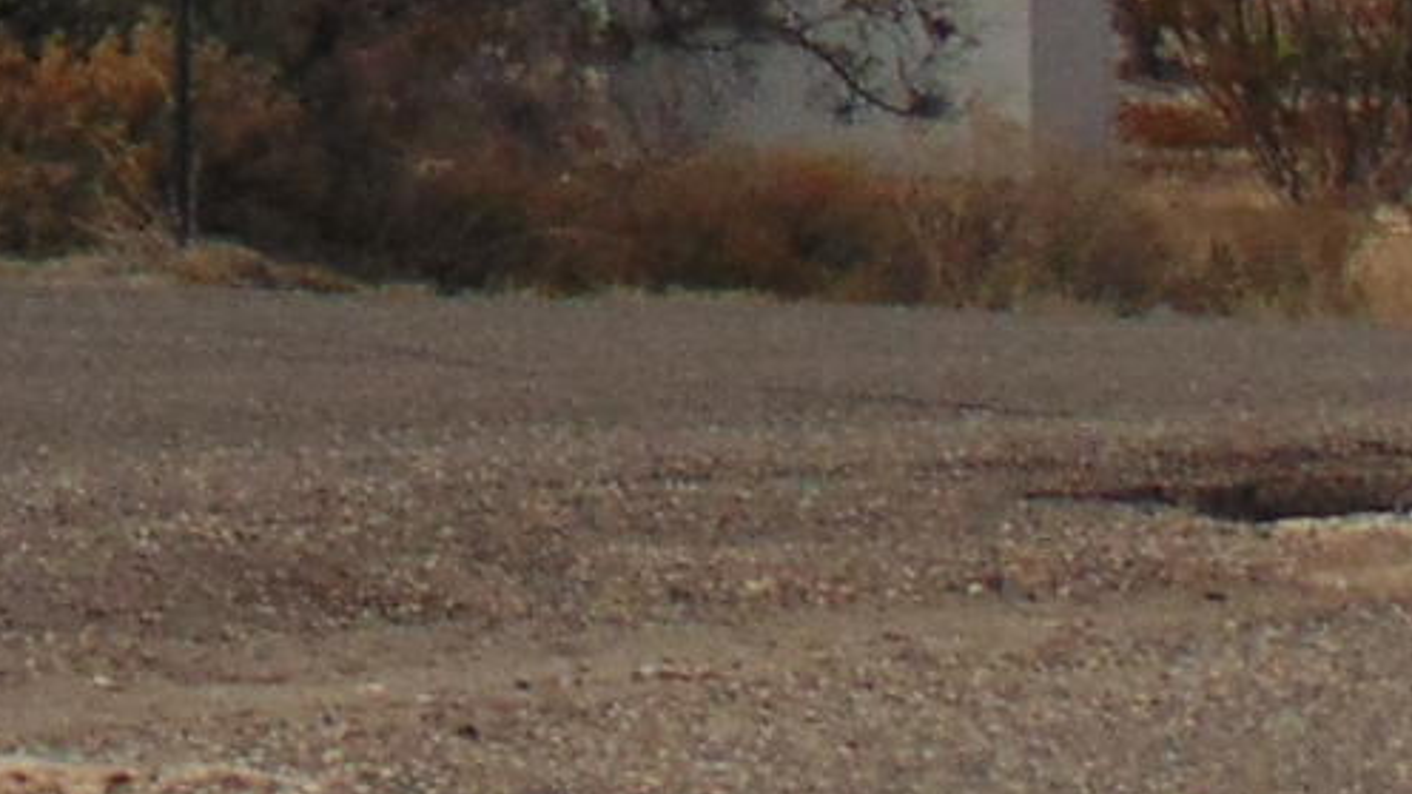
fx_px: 14789
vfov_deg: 3.0
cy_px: -1477
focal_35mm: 395
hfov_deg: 5.2
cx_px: -2400
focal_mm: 10.8
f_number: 9.3
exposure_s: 1/200
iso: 80
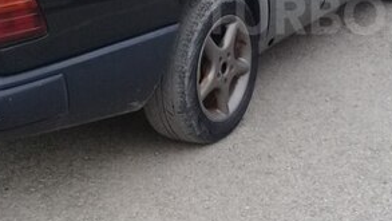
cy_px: 14
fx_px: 790
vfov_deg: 15.7
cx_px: 338
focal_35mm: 76
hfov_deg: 27.1
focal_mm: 3.3
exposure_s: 1/100
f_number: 2.2
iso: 80
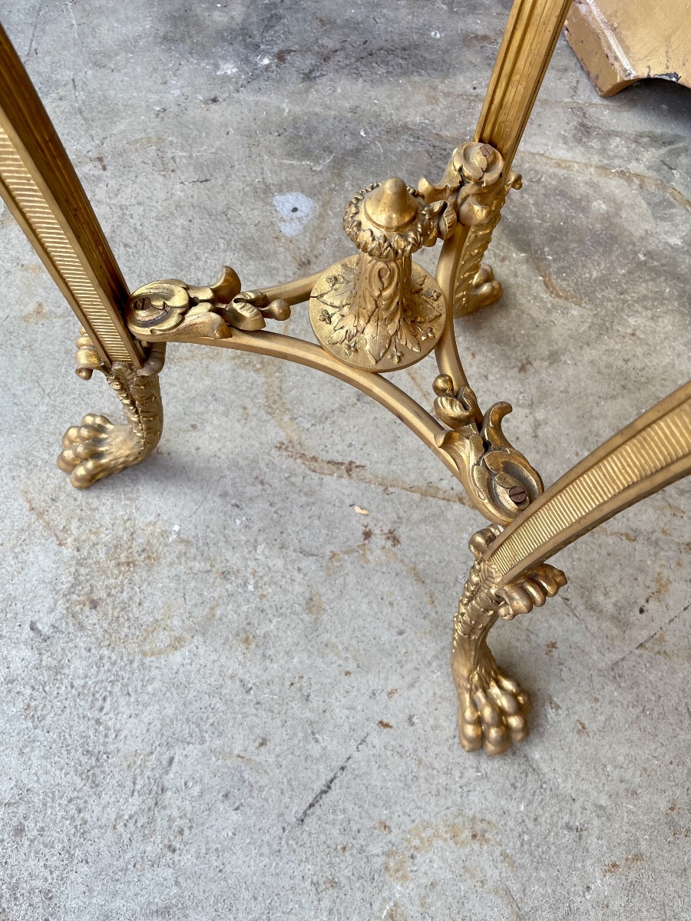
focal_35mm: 26
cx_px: 346
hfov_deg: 53.1
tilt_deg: -65.9
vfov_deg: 67.3
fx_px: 692
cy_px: 460
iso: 32
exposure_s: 1/107
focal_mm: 4.2
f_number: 1.6
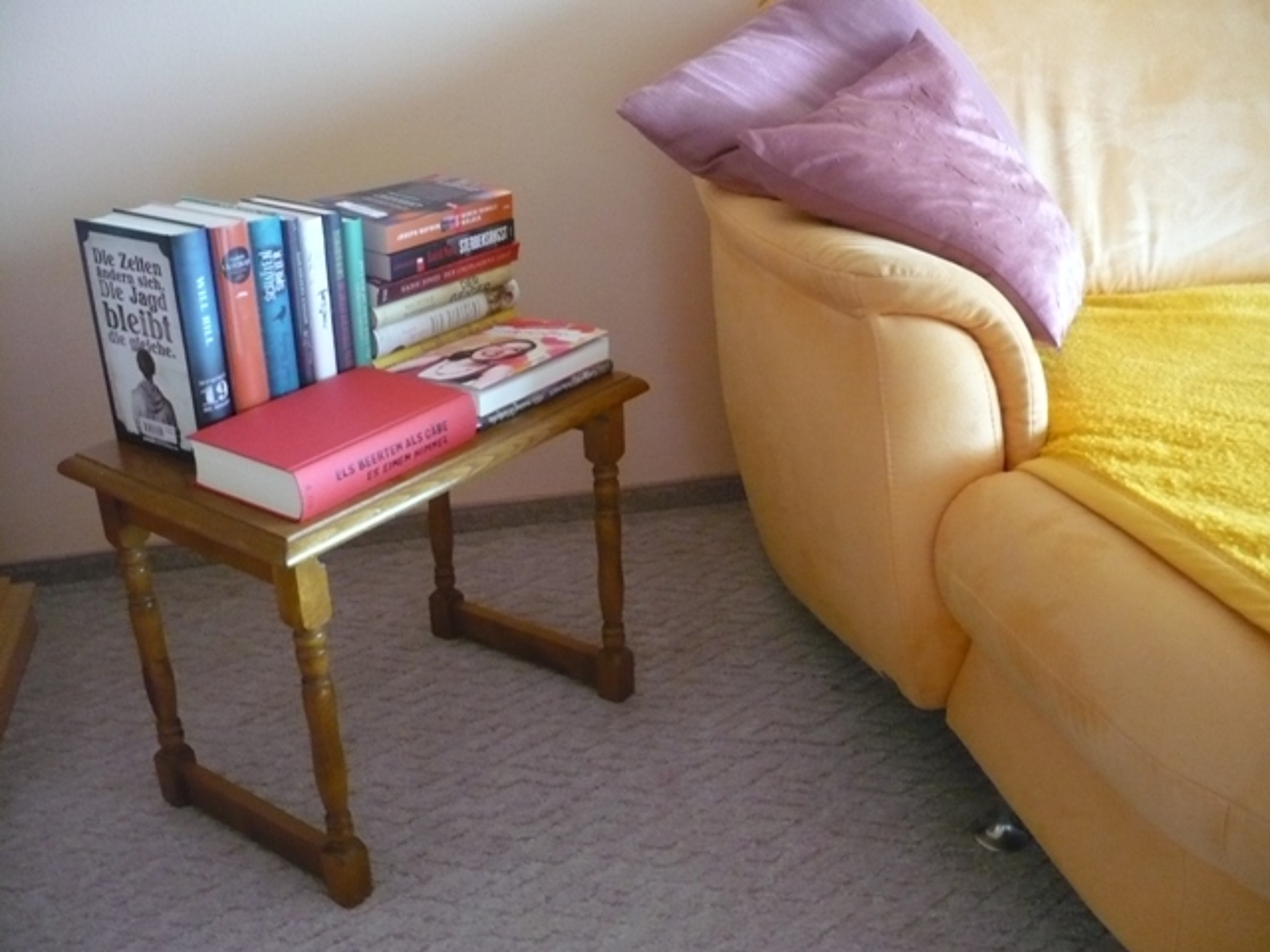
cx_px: 635
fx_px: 1284
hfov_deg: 52.6
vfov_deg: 40.7
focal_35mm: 35
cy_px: 476
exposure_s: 1/4
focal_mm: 5.8
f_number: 2.8
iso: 400
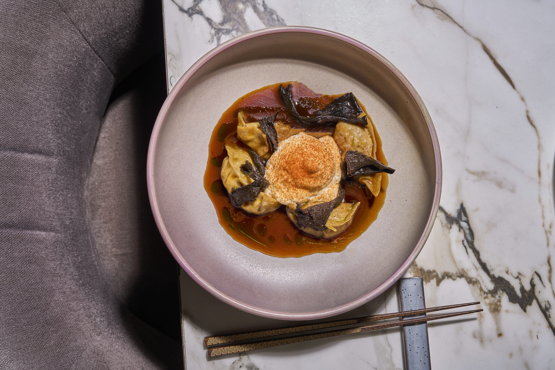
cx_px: 278
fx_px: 586
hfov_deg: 50.7
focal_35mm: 38
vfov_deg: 35.1
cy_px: 185
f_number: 11
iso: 100
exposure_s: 1/200
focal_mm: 38
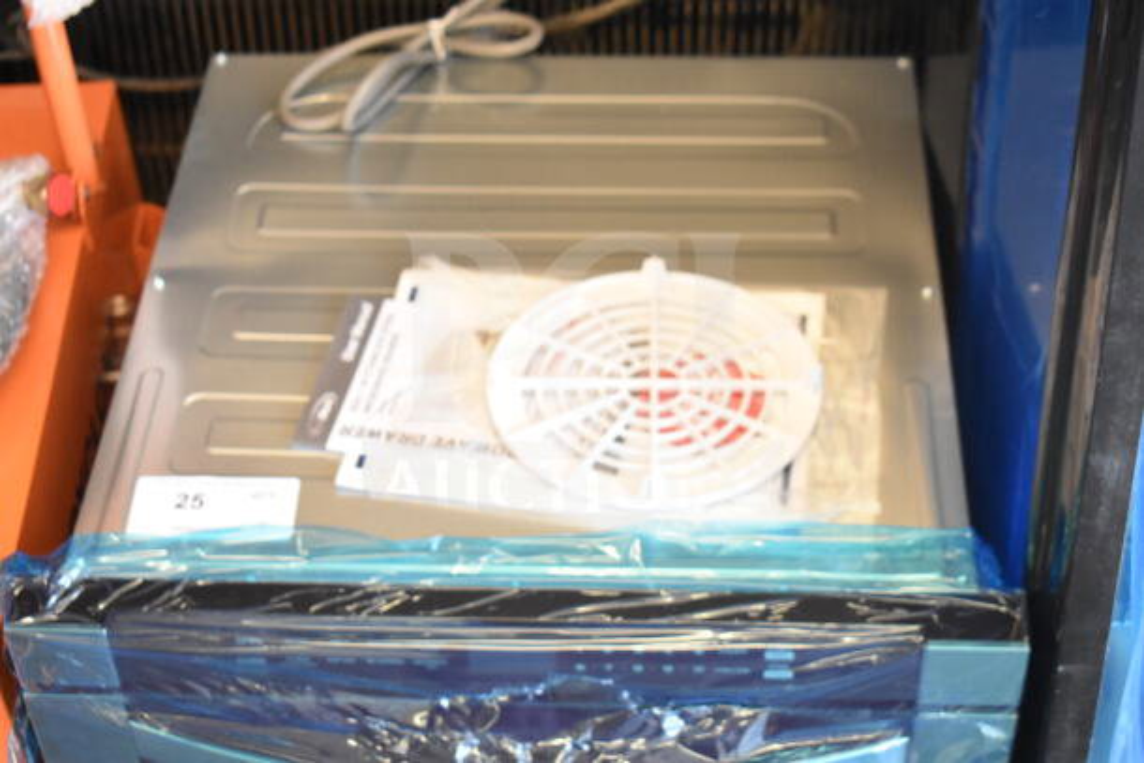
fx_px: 2145
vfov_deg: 20.2
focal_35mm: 68
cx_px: 572
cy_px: 382
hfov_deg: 29.9
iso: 3200
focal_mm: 45
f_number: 5
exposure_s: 1/80
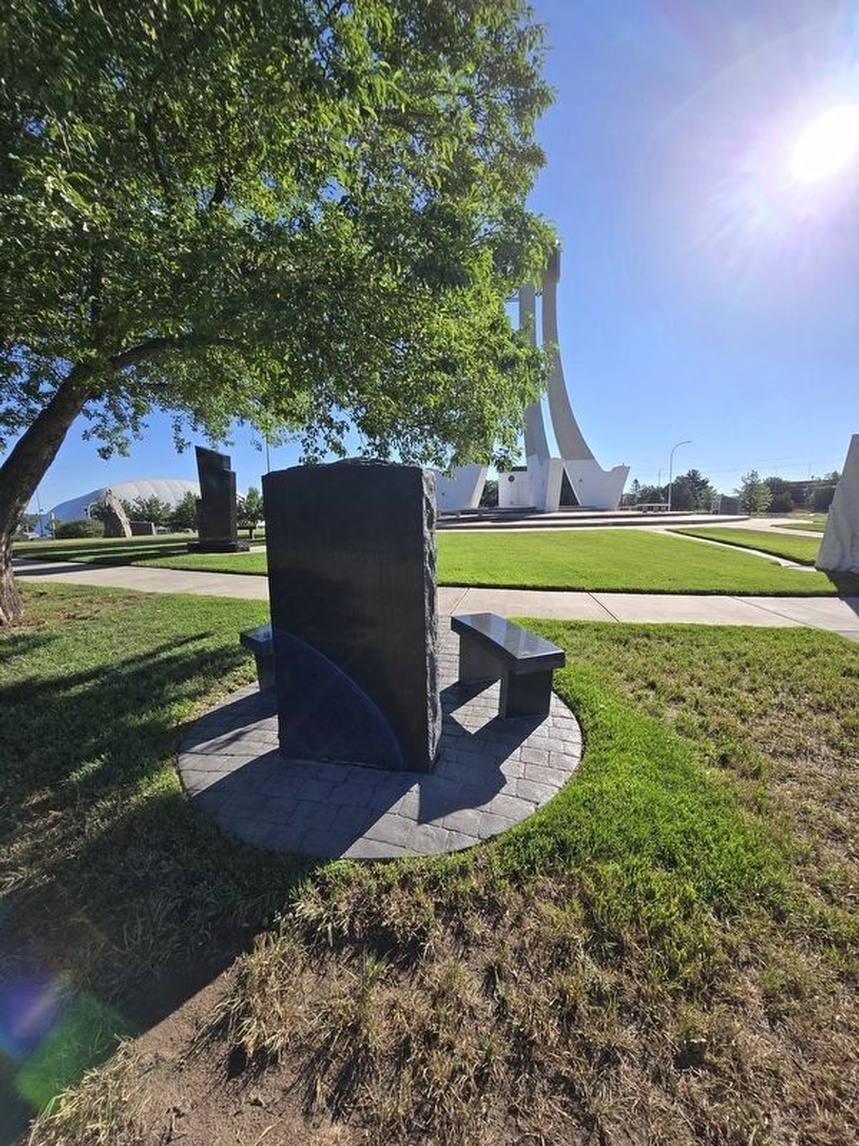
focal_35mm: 13
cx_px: 430
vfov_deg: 106.2
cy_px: 573
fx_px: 430
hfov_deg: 89.9
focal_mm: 2.2
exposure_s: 1/2308
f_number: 2.2
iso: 50
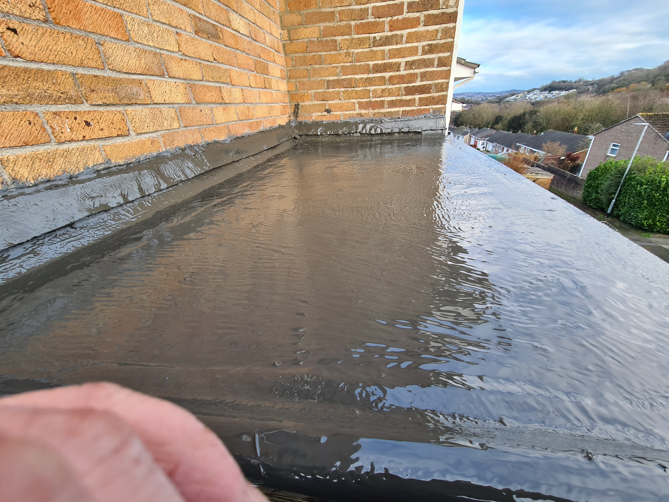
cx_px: 334
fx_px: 251
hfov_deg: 106.2
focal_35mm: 13
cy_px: 251
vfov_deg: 89.9
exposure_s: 1/115
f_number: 2.2
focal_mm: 2.2
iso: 50
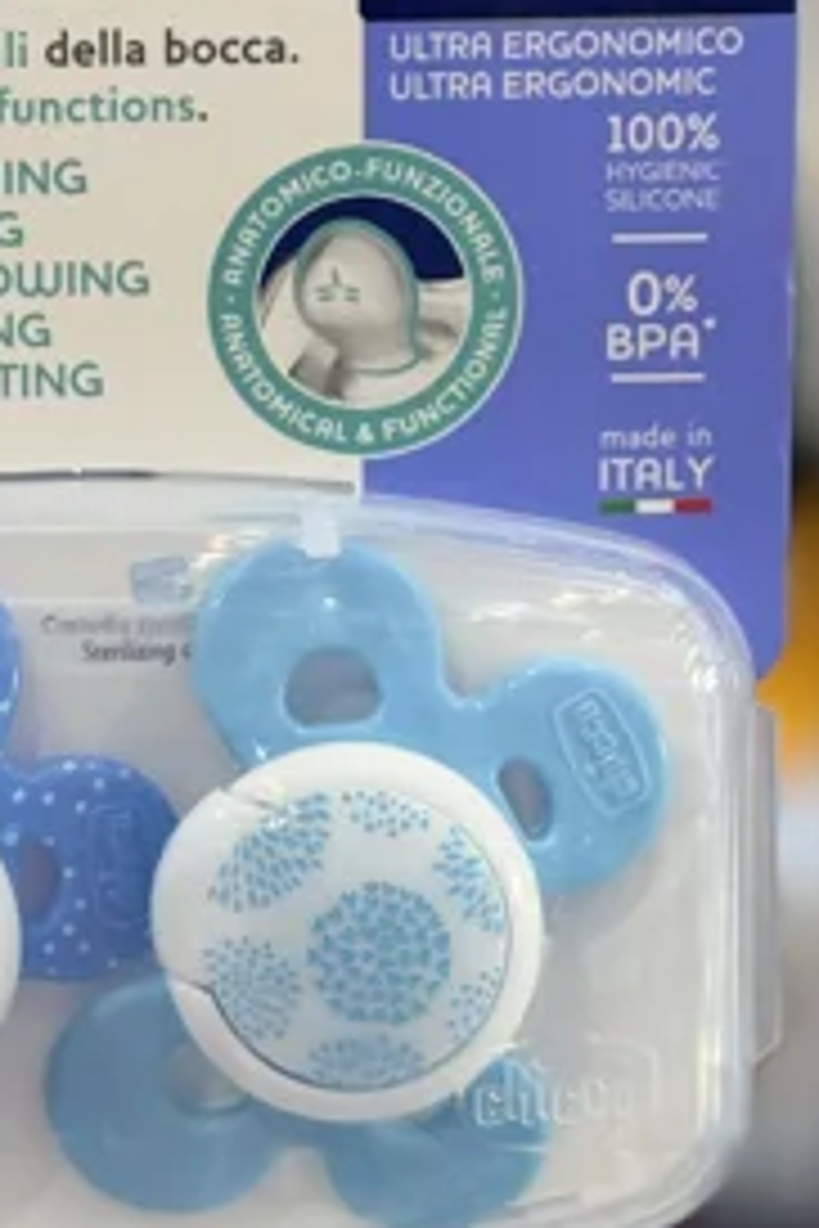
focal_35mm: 127
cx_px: 72
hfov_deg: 10.7
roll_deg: -0.8
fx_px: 4334
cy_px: 571
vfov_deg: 16.1
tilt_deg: -16.8
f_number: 1.6
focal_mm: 5.96
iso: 80
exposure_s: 1/100
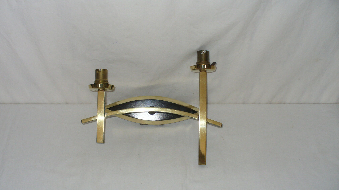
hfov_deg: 49.4
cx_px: 169
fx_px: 369
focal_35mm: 41
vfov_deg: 29.0
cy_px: 101
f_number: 2.8
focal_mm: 6.1
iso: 100
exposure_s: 1/30
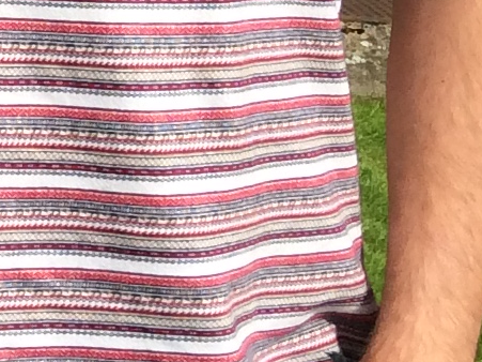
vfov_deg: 6.8
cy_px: -410
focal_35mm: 210
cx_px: -1094
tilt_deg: -5.9
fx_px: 2923
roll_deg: -0.3
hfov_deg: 7.8
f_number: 2.2
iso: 32
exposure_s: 1/1642
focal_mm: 4.15
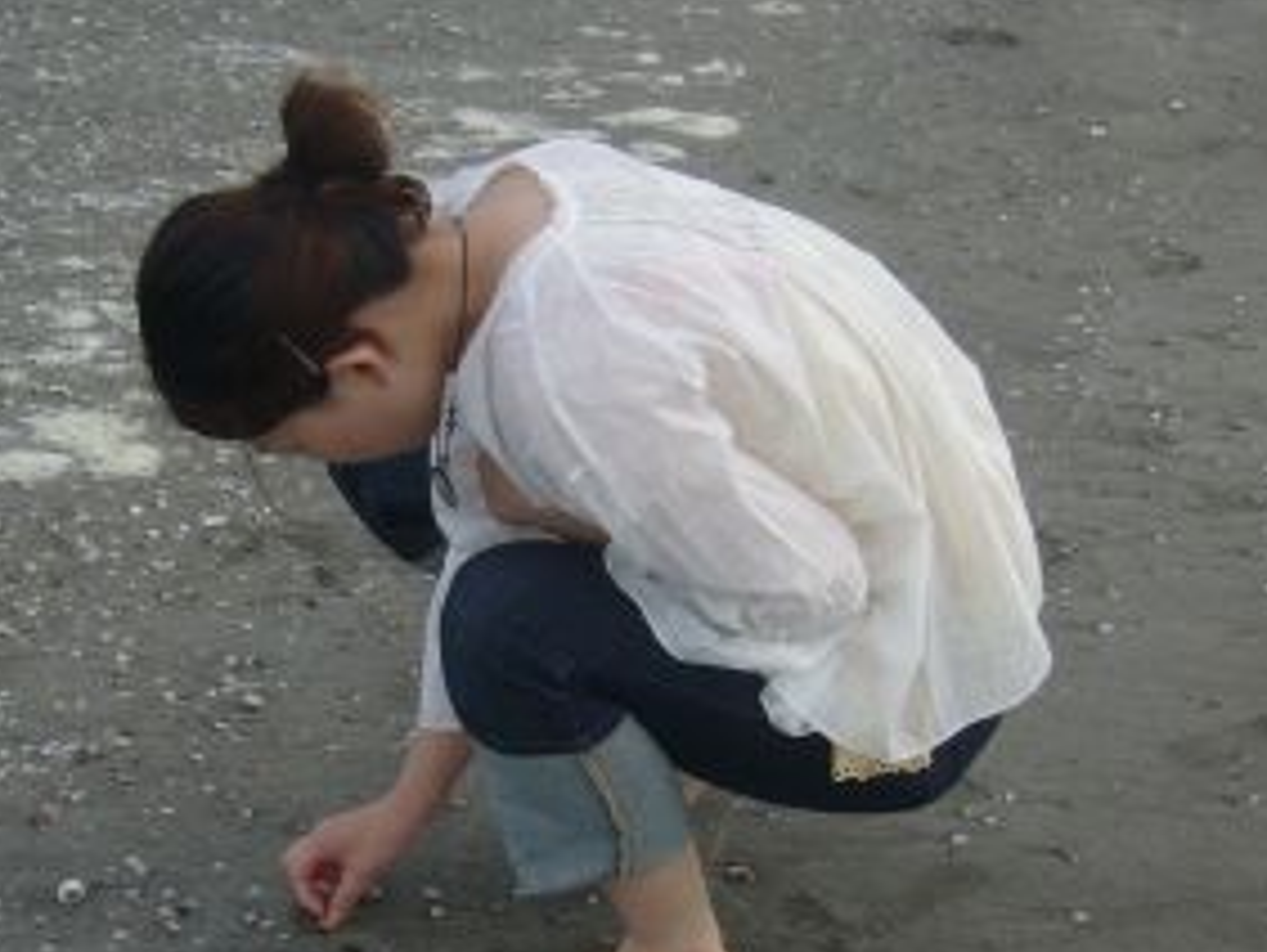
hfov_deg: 23.0
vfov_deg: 17.4
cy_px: 570
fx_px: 3114
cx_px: 647
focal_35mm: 85
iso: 80
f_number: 7.3
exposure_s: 1/100
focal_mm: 9.9
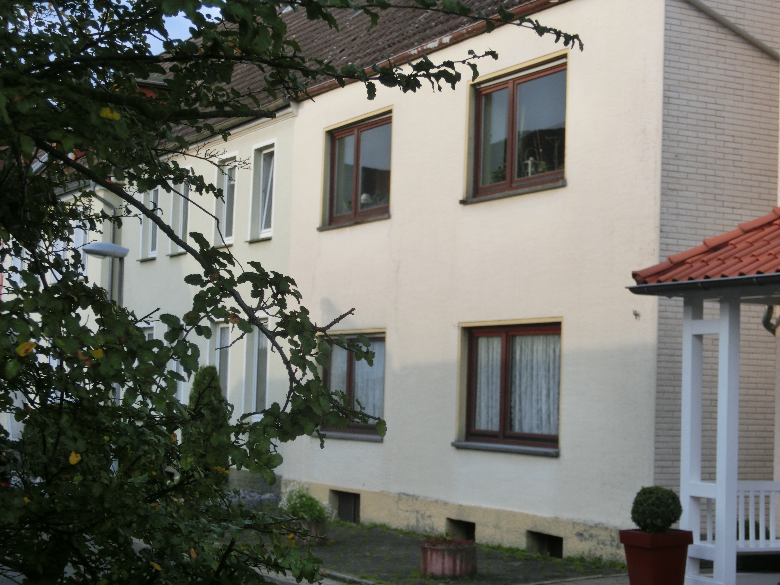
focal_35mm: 68
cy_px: 292
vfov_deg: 21.6
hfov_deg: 28.6
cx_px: 390
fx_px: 1532
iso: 80
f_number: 4.7
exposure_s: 1/125
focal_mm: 12.1
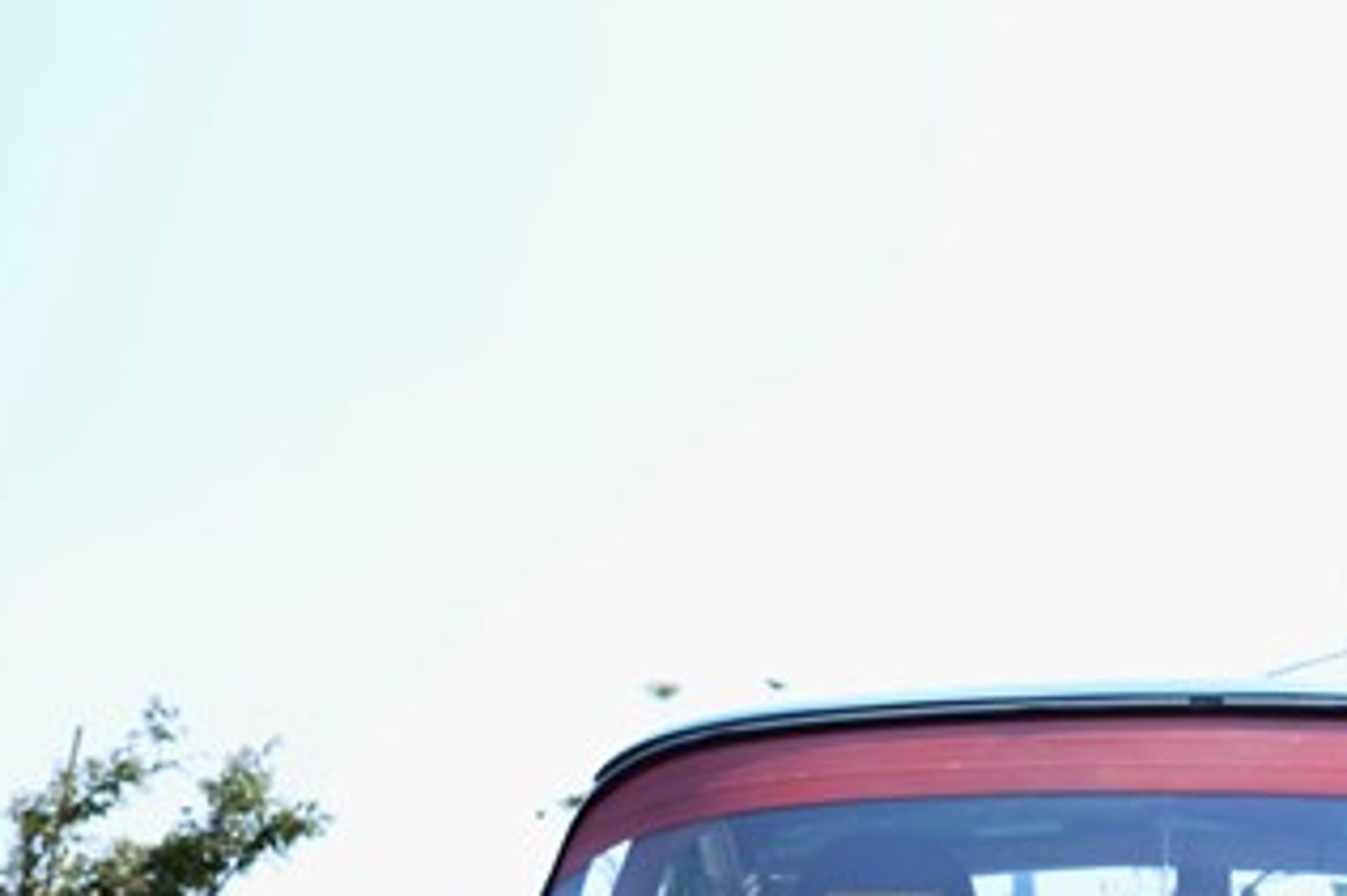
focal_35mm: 115
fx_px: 4300
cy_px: 1147
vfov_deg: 11.6
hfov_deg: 17.6
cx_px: 1194
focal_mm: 38
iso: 200
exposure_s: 1/250
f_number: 8
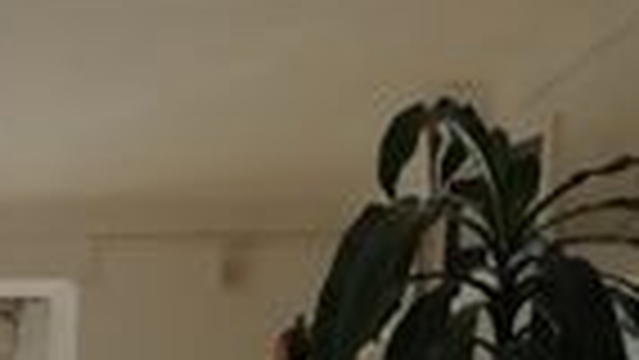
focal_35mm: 120
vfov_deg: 9.0
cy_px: 914
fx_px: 2034
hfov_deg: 15.8
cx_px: -436
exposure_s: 1/430
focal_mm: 3.46
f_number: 2.2
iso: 50
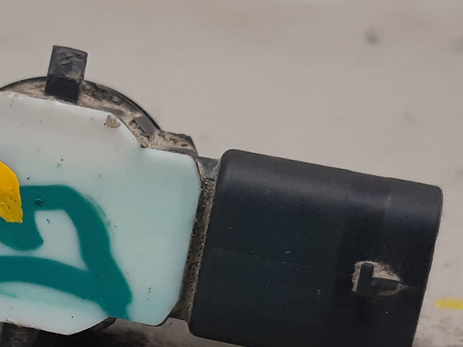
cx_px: 104
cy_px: 270
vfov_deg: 24.9
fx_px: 776
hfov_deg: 32.5
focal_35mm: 58
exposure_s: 1/50
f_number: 1.7
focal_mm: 3.93
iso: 100
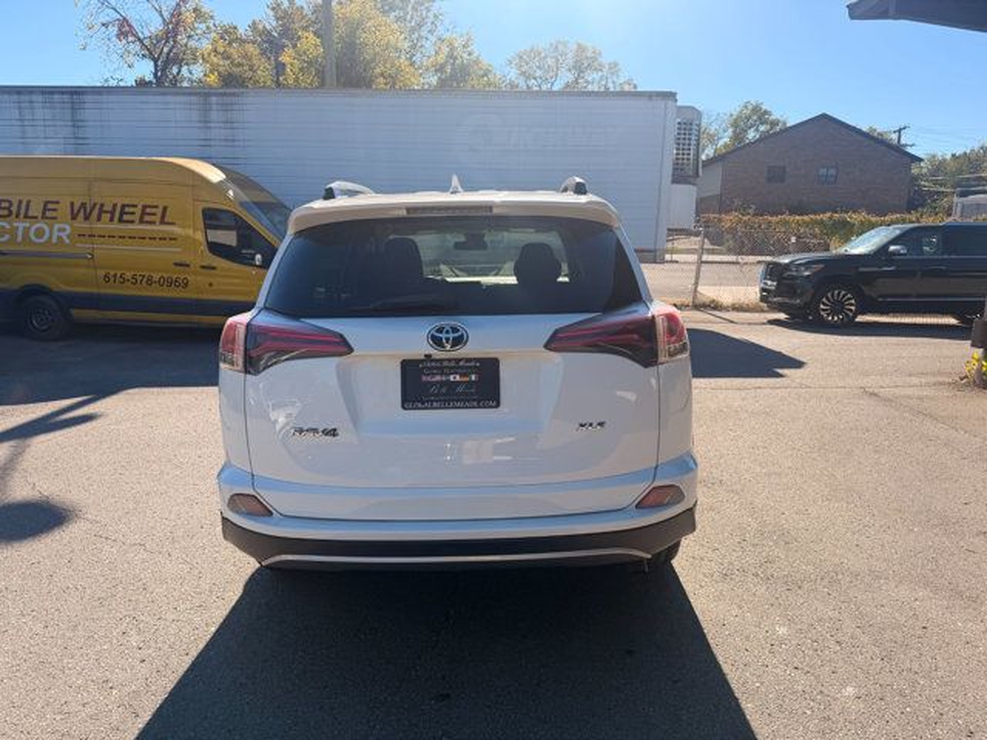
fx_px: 684
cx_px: 494
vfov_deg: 56.8
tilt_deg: -9.3
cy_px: 370
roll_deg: -0.7
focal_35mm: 24
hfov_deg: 71.6
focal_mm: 6.76
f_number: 1.78
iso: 80
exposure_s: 1/3279
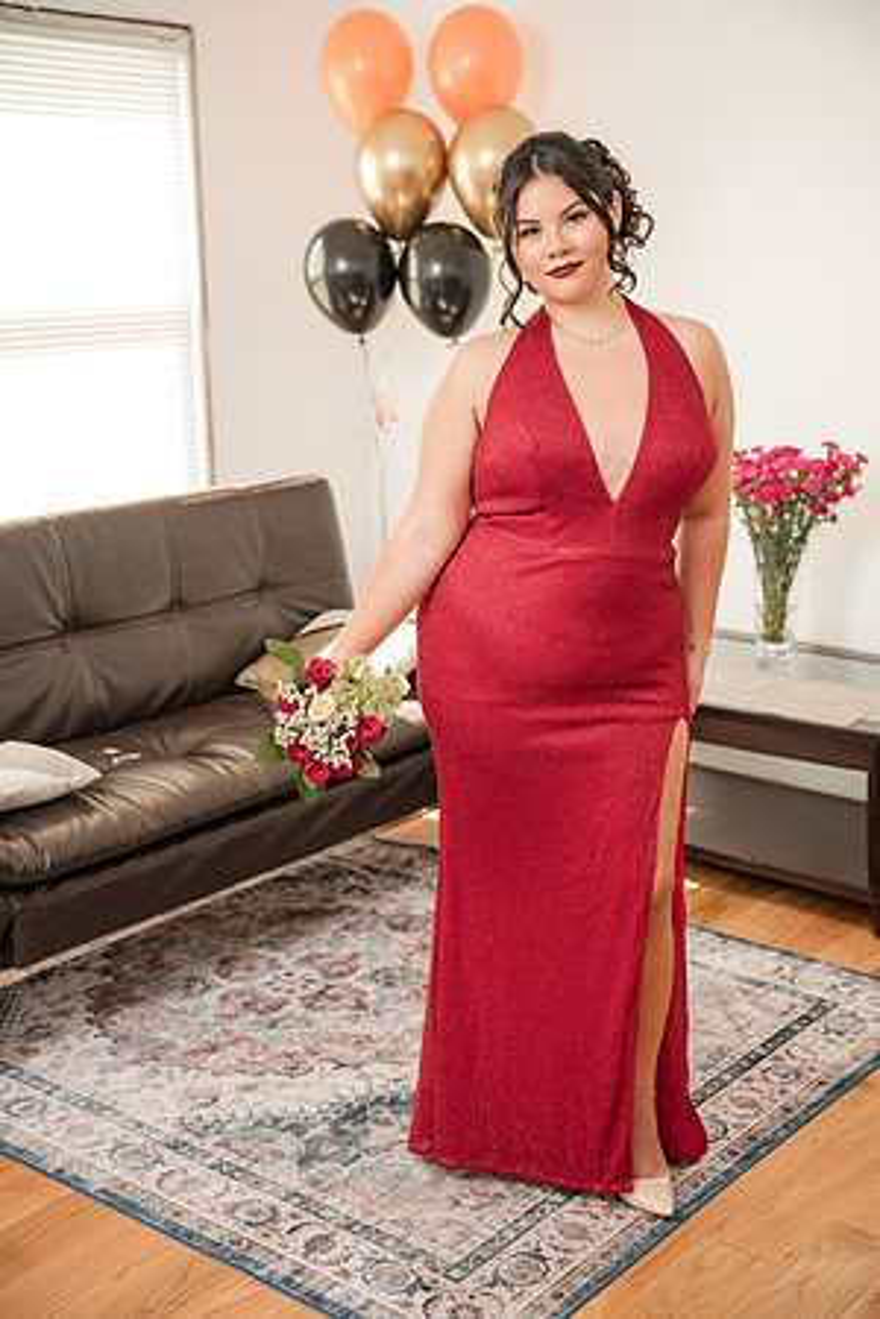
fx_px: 1760
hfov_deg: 28.1
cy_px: 660
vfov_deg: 41.1
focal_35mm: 48
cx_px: 440
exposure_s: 1/250
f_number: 3.2
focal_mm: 48
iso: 1000
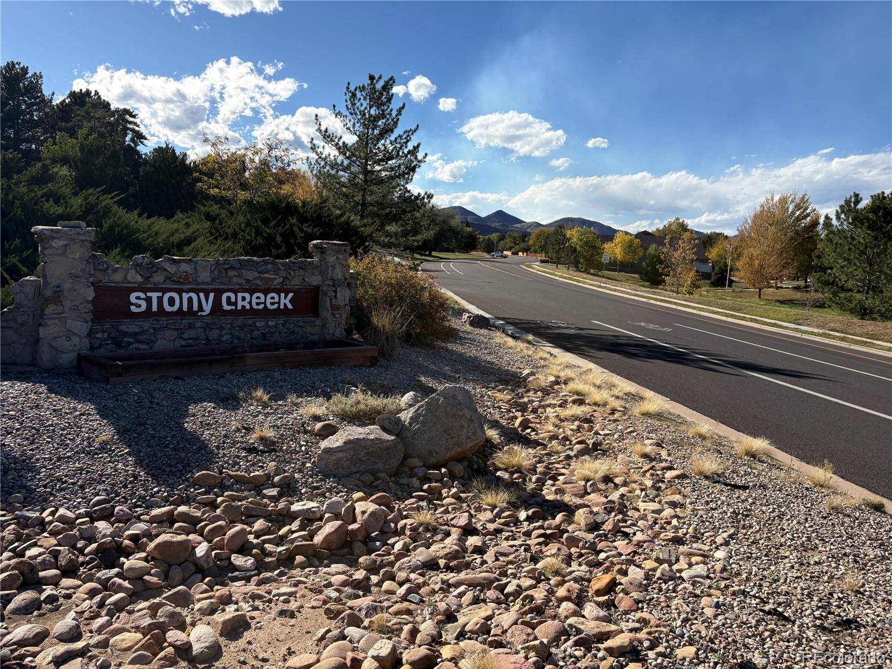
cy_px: 334
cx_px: 446
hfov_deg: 67.3
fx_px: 670
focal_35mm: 26
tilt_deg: -7.4
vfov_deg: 53.1
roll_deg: -3.5
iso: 64
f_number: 1.6
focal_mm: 5.96
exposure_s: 1/4608
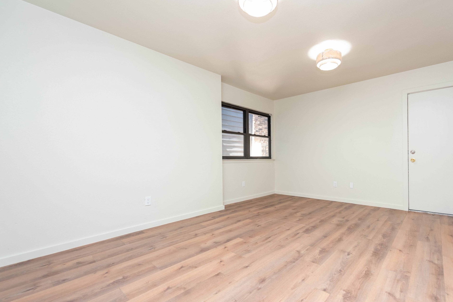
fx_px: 201
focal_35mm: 16
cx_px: 250
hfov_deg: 96.4
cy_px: 168
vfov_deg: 73.5
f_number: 3.5
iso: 800
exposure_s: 1/60
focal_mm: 14
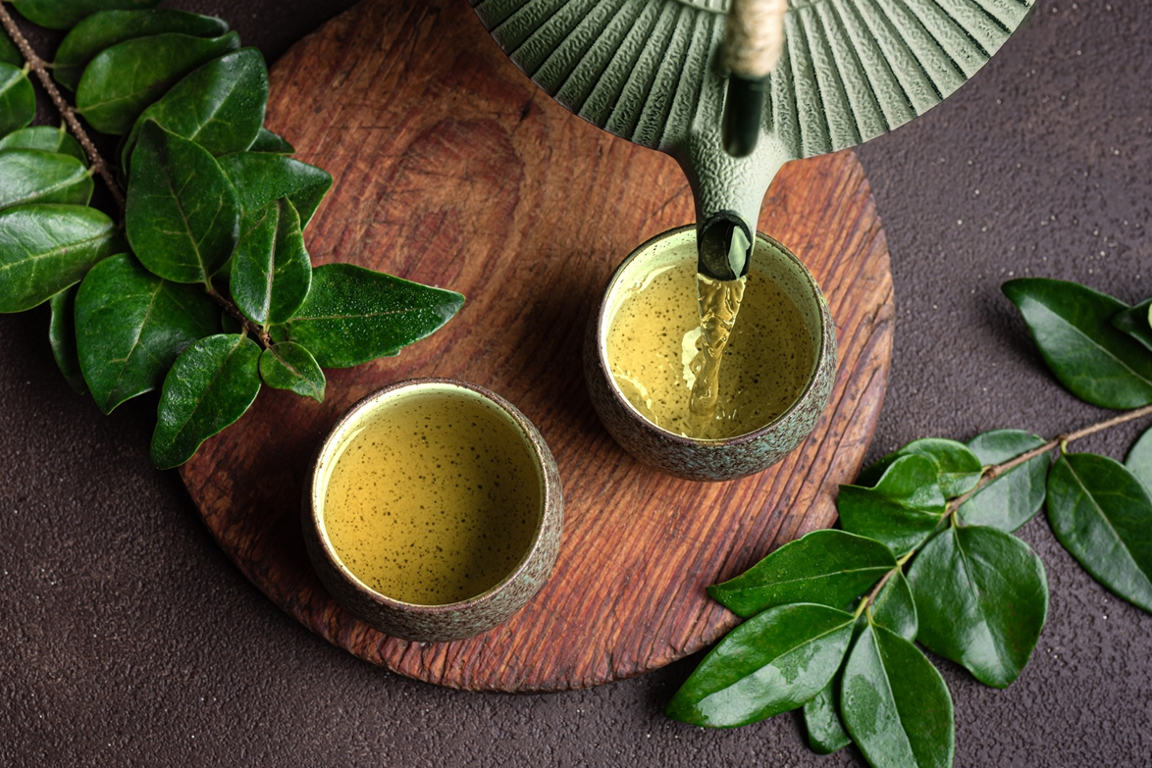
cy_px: 381
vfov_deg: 29.3
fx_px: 1472
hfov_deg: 42.7
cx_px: 579
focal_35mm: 46
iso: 200
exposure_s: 1/160
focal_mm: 45
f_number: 5
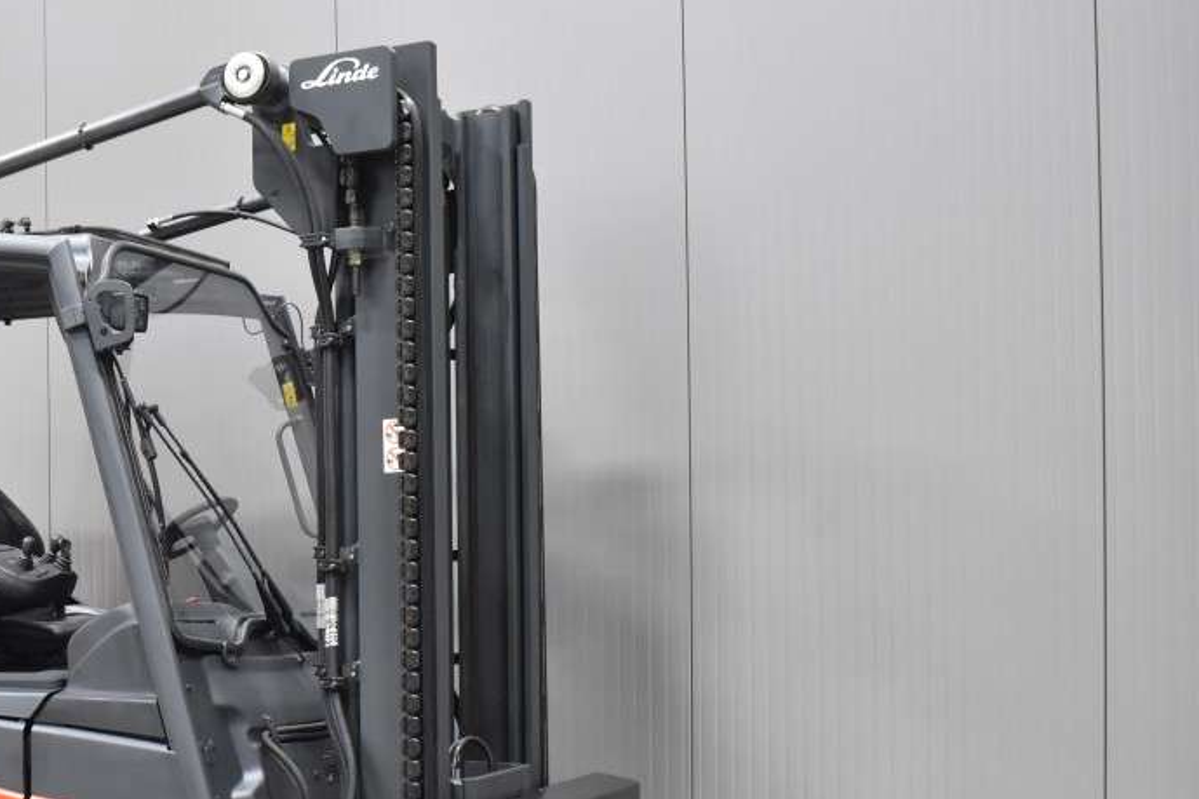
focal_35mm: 55
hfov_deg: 34.8
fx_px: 1827
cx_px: 186
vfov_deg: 24.4
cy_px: 608
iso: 1600
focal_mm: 21
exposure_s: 1/25
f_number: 4.5
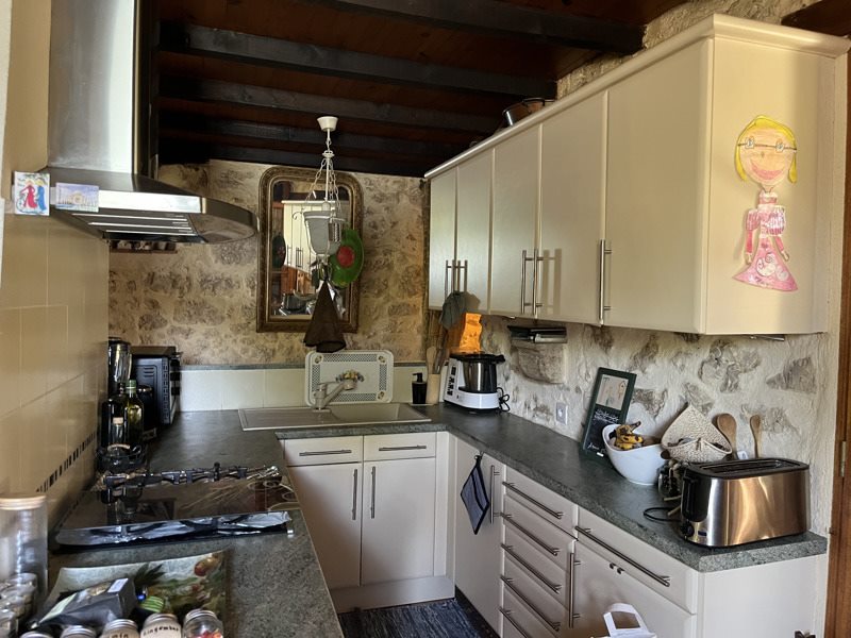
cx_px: 426
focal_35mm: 26
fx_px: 639
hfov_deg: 67.3
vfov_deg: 53.1
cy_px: 319
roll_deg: -0.6
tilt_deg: -1.3
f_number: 1.6
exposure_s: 1/60
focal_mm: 5.1
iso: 400
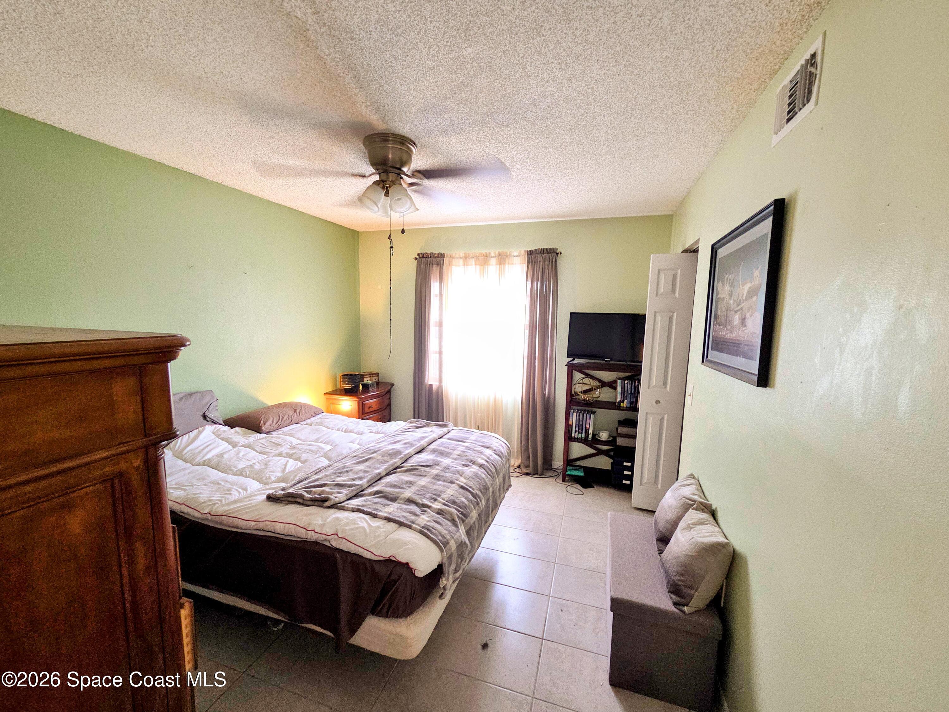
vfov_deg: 89.9
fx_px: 356
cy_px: 356
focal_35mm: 13
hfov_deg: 106.2
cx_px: 474
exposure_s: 1/24
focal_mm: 2.2
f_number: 2.2
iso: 100
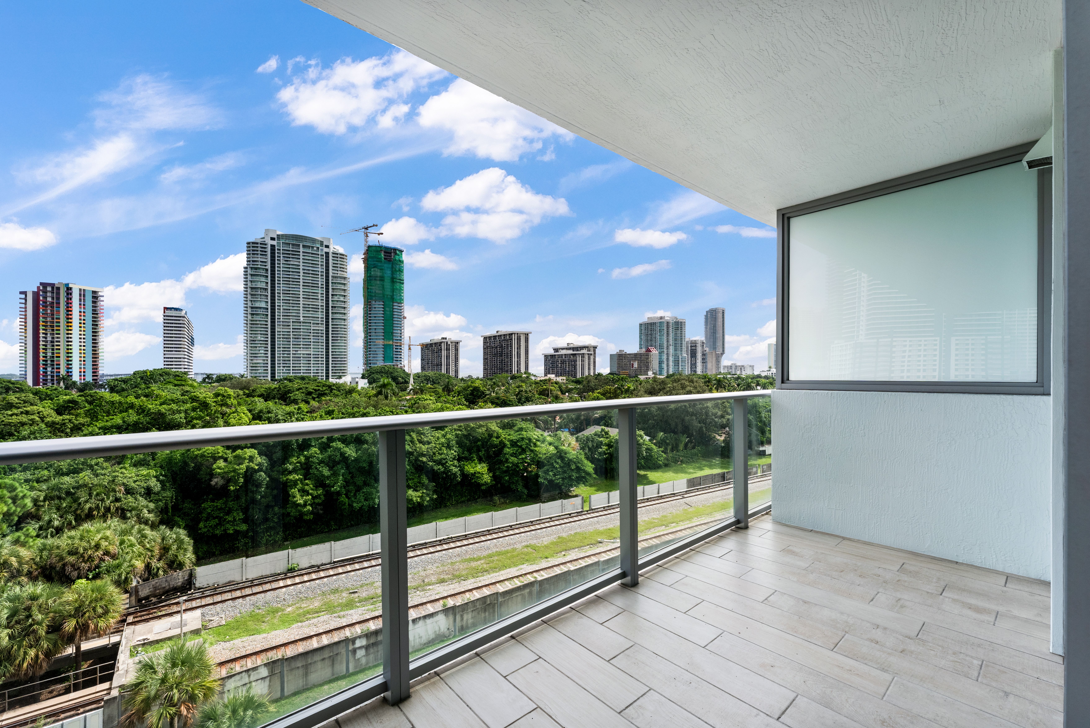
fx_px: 424
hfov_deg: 104.2
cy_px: 364
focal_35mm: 14
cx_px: 545
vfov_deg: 81.3
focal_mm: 14
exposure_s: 1/400
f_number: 11
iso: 320
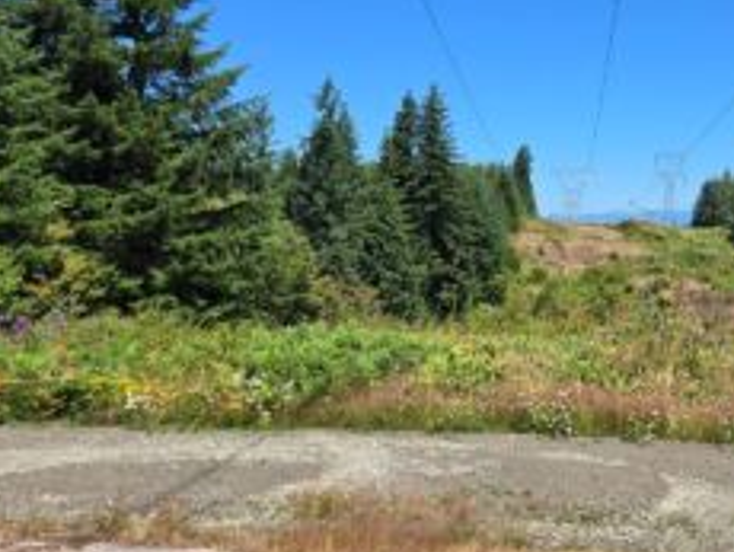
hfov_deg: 44.2
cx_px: 603
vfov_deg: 36.0
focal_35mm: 40
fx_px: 849
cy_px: 258
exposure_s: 1/1571
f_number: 1.8
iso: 25
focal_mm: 5.4
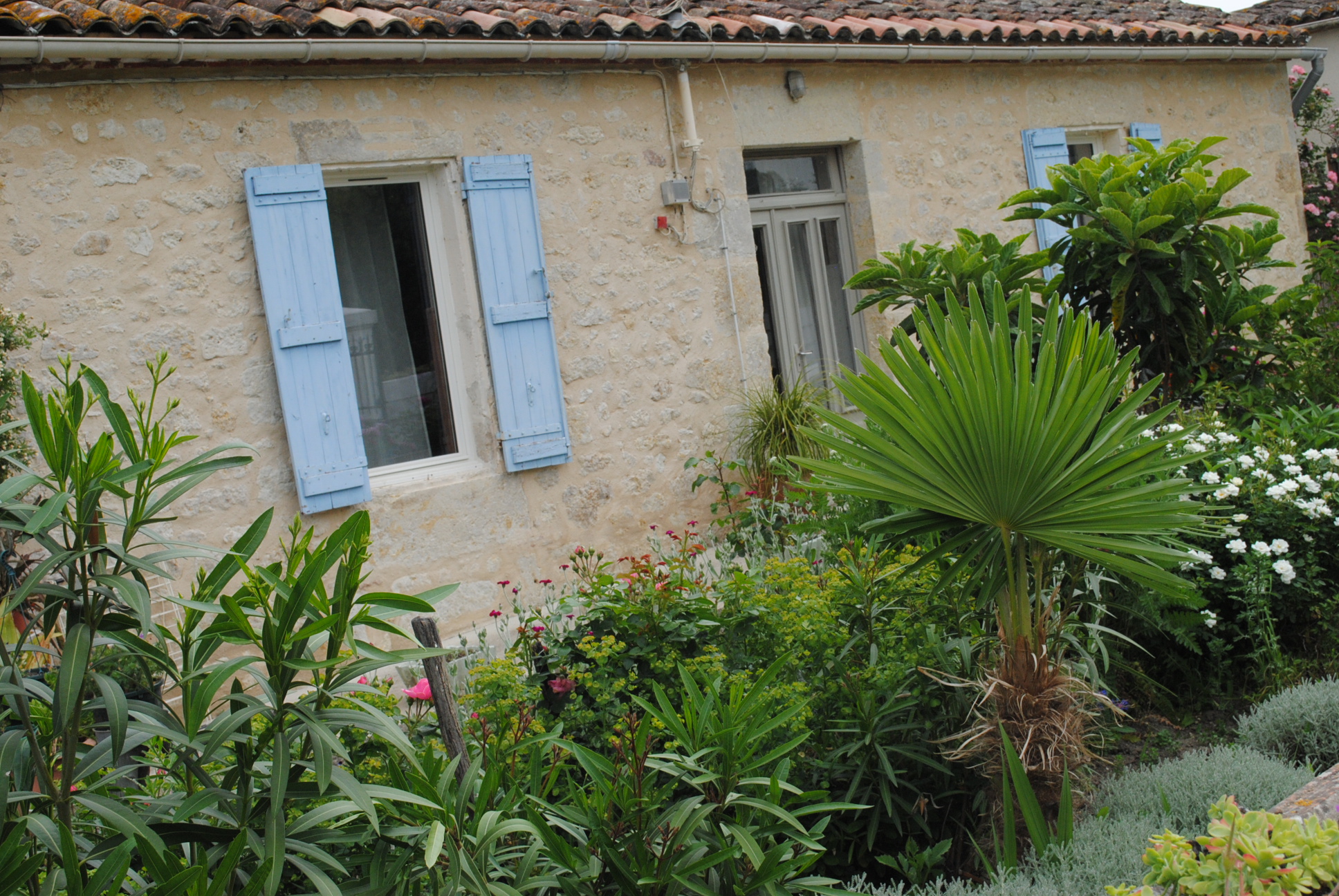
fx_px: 1787
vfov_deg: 28.2
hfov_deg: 41.1
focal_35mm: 48
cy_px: 448
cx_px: 670
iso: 400
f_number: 10
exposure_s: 1/400
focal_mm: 32
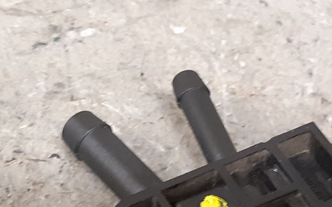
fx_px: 452
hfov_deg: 39.9
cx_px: 214
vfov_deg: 24.8
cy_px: 199
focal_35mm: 50
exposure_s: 1/25
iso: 250
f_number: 1.7
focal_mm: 3.93
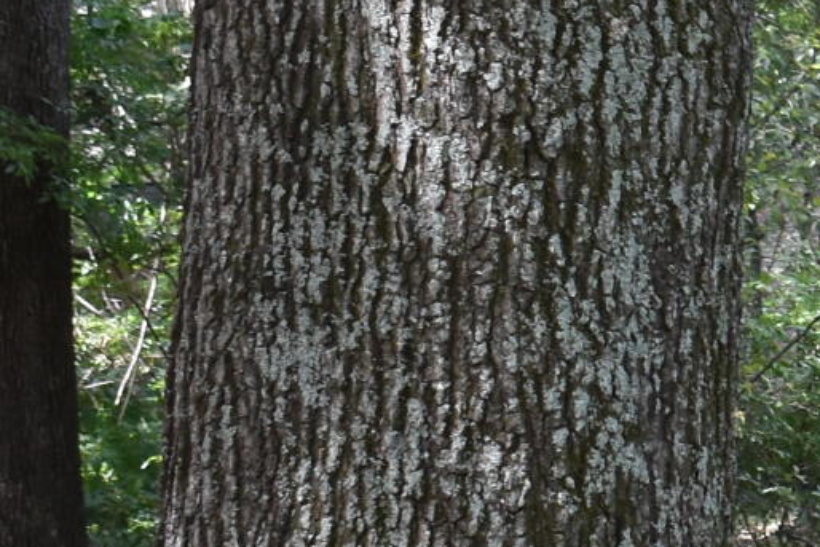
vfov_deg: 6.3
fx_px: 4988
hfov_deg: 8.7
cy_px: 405
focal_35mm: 219
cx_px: 1857
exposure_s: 1/125
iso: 400
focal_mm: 25
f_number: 6.3
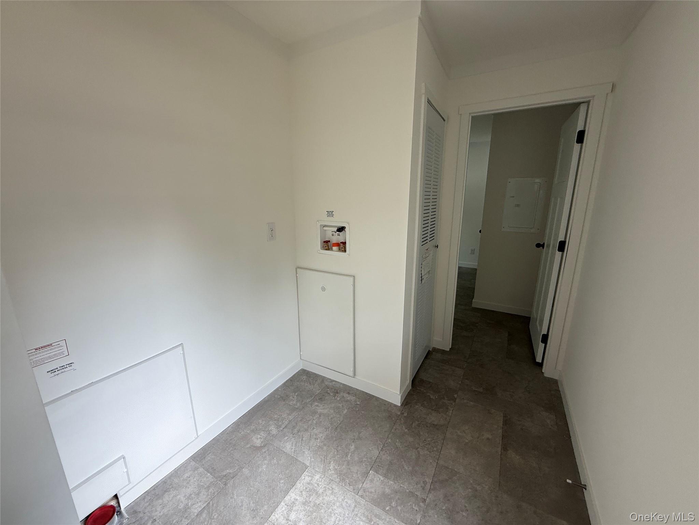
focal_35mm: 14
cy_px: 262
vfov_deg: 85.7
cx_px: 350
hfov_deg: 102.1
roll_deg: +0.0
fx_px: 283
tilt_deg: -12.0
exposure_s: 1/99
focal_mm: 2.22
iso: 100
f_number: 2.2
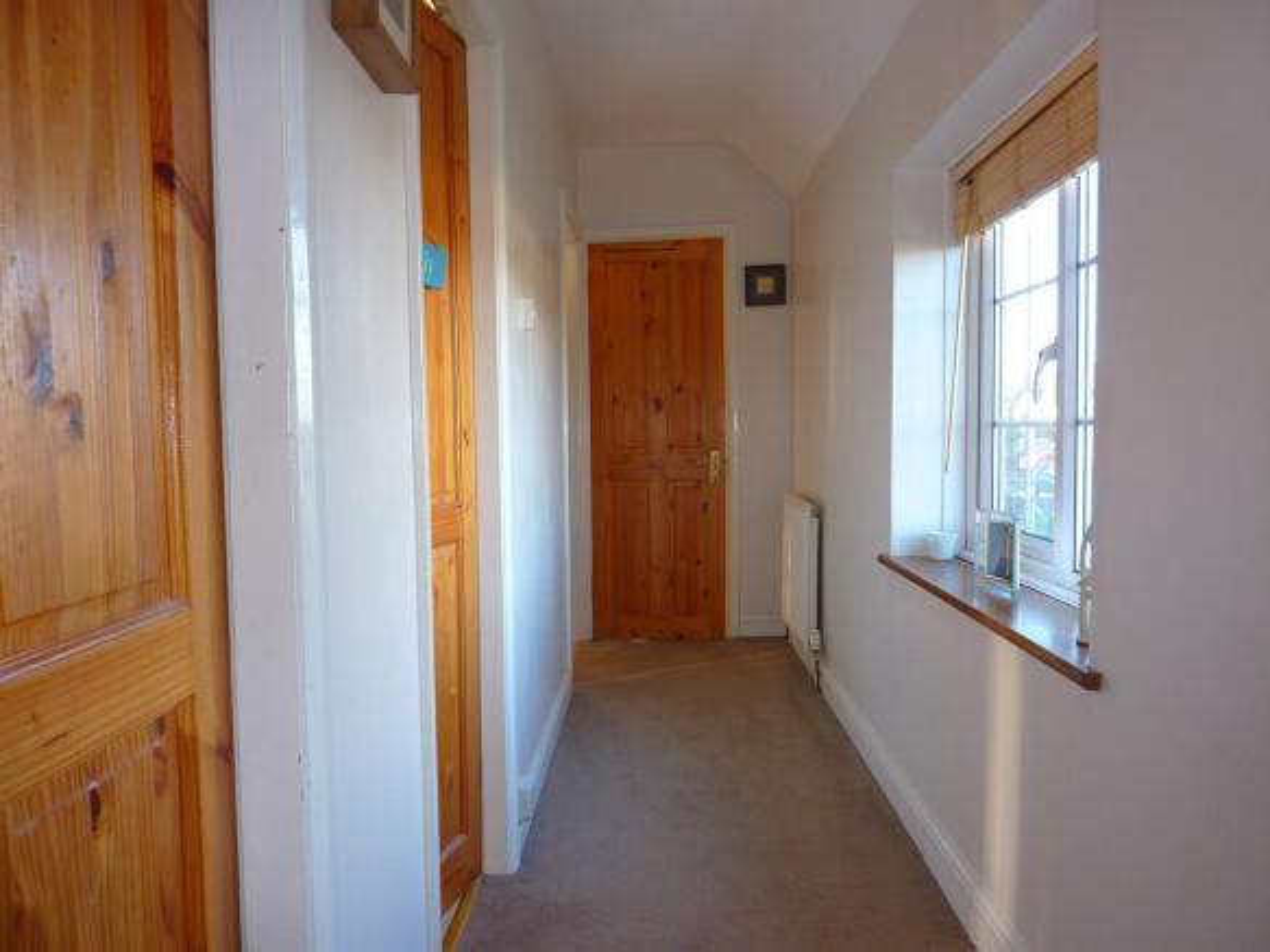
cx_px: 635
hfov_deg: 69.4
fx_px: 917
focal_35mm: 25
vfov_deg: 54.9
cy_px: 476
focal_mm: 4.1
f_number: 3.3
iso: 100
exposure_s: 1/20
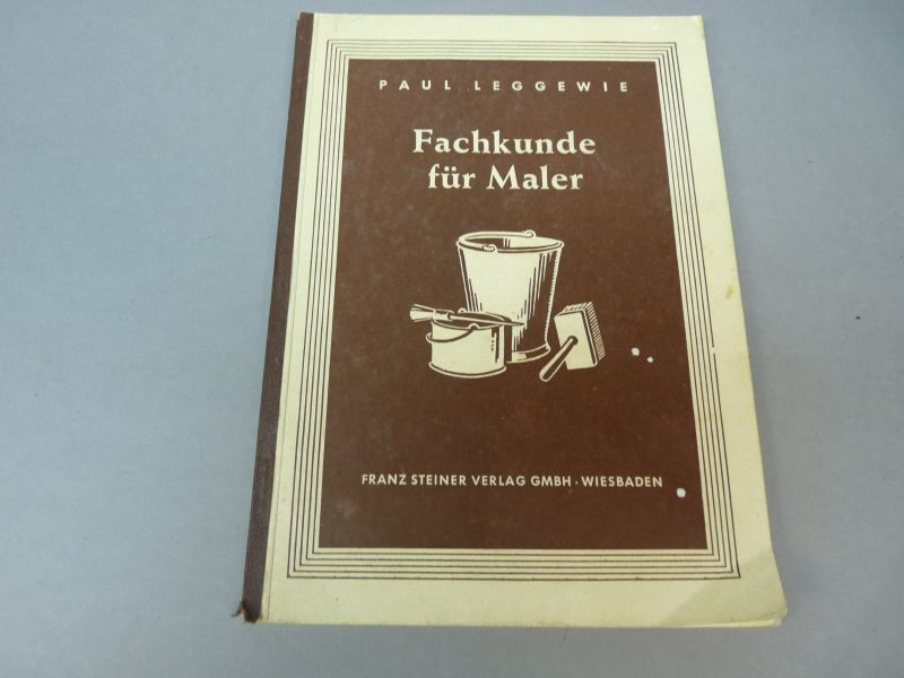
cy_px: 339
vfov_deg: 51.4
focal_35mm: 27
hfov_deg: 65.3
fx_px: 705
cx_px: 452
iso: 160
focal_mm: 4.8
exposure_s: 1/30
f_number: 2.8
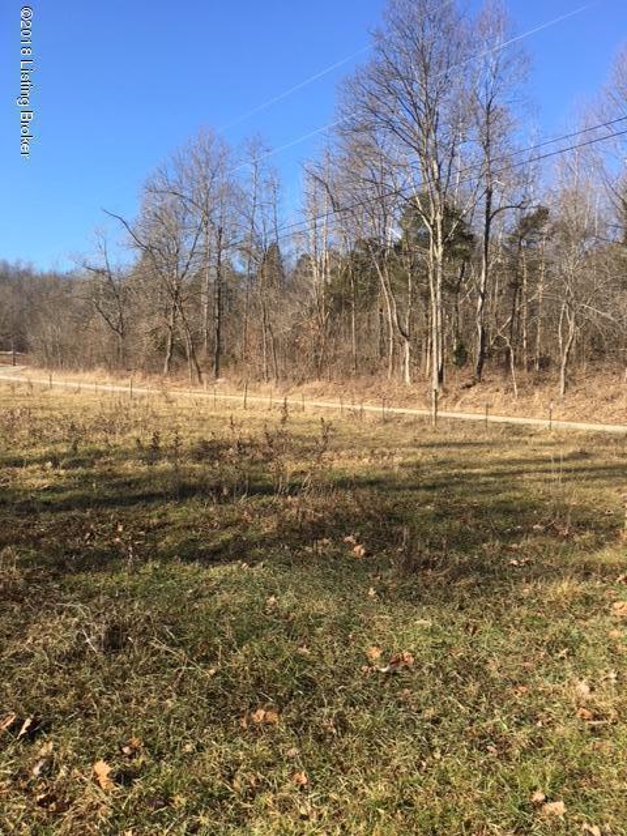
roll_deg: -0.7
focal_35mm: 29
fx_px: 700
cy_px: 418
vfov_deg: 61.7
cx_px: 314
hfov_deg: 48.2
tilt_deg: +2.1
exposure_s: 1/845
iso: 25
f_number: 2.2
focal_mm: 4.15
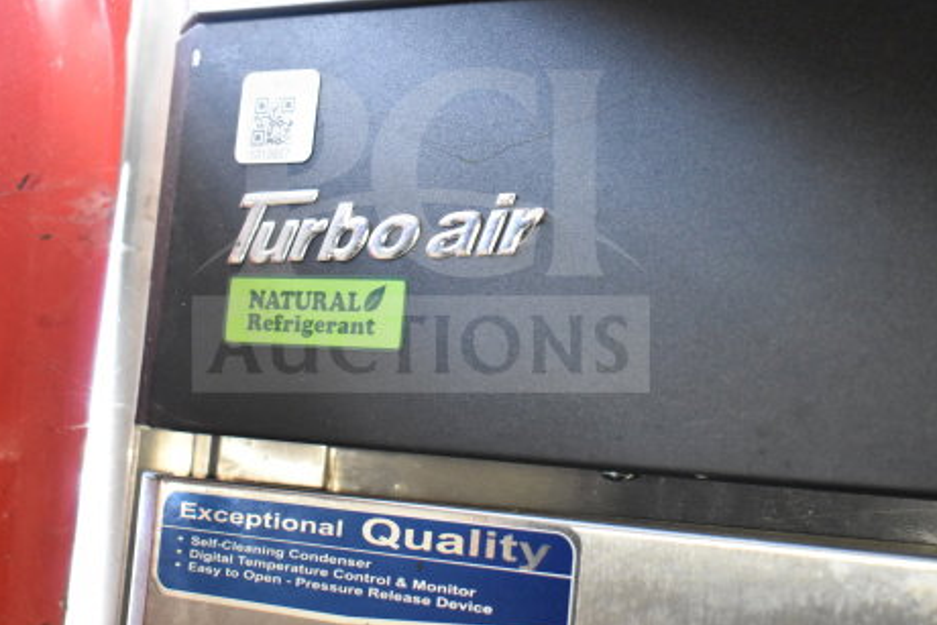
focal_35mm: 62
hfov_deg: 32.5
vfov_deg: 22.0
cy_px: 231
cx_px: 420
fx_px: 1605
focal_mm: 31
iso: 3600
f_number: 4.2
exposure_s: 1/50
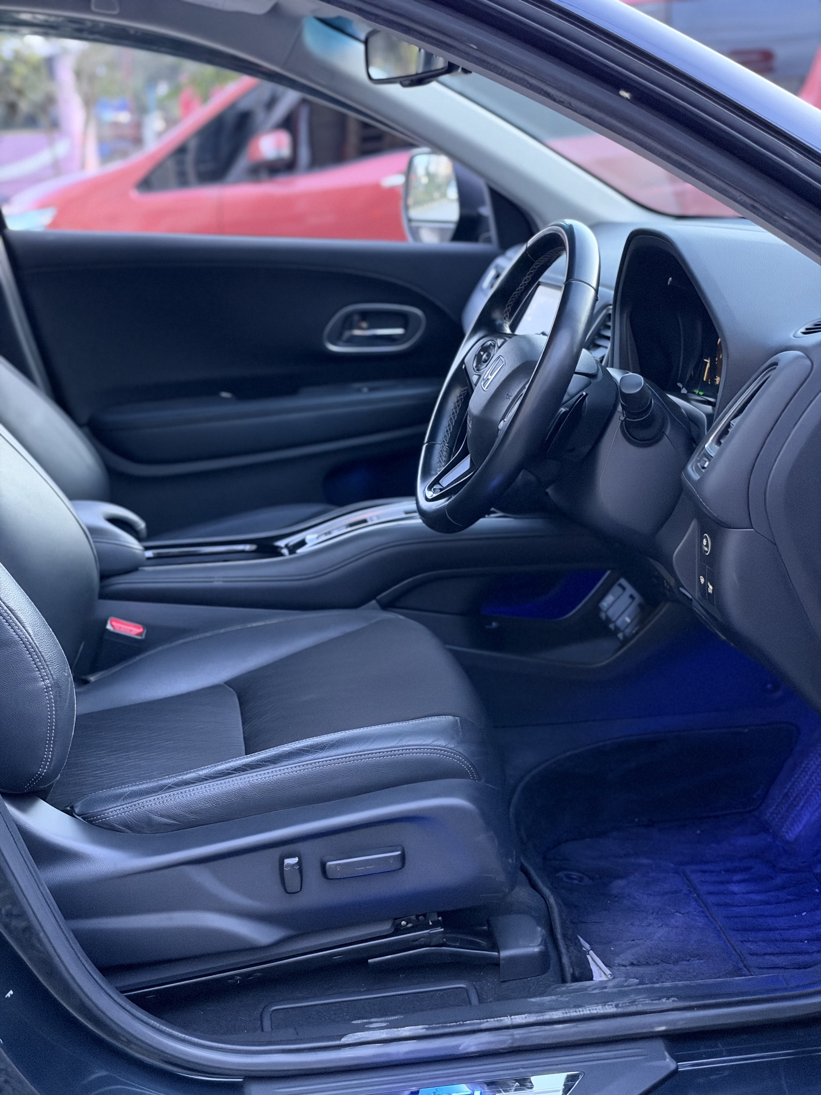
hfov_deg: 30.3
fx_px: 1518
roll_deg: +3.7
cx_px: 410
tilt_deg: -14.8
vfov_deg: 39.7
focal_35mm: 48
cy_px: 548
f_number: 1.48
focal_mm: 6.93
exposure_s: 1/23
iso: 800
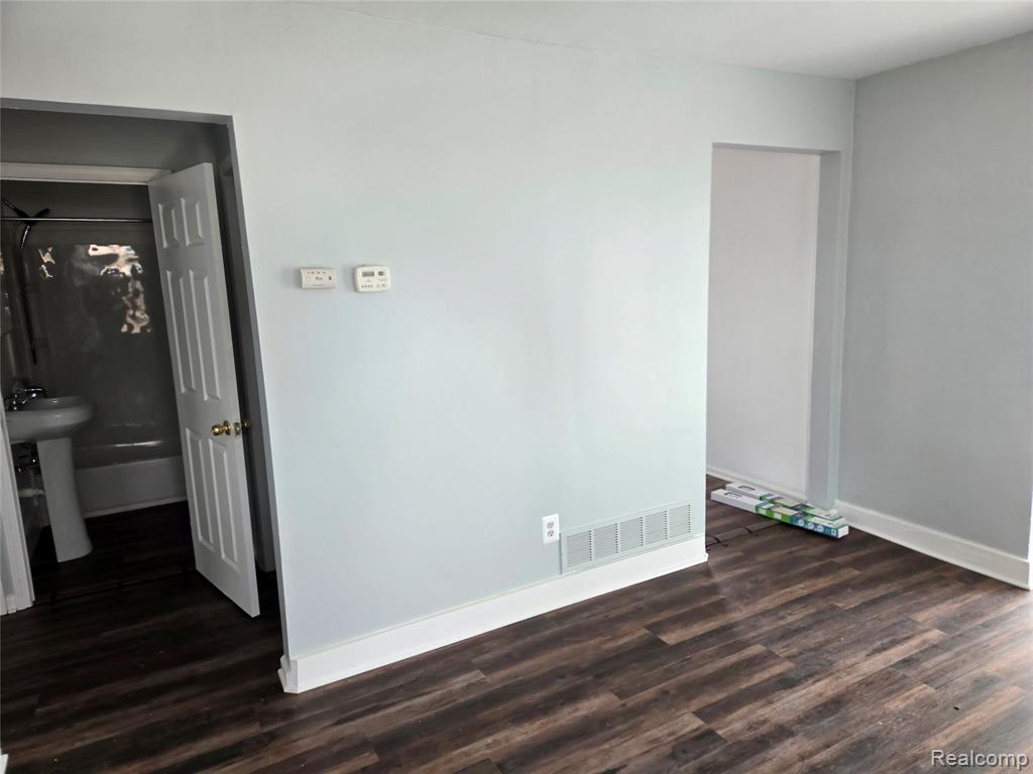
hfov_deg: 73.9
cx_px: 516
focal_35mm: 23
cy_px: 387
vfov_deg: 58.9
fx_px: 686
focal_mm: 5.4
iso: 80
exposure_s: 1/120
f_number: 1.8
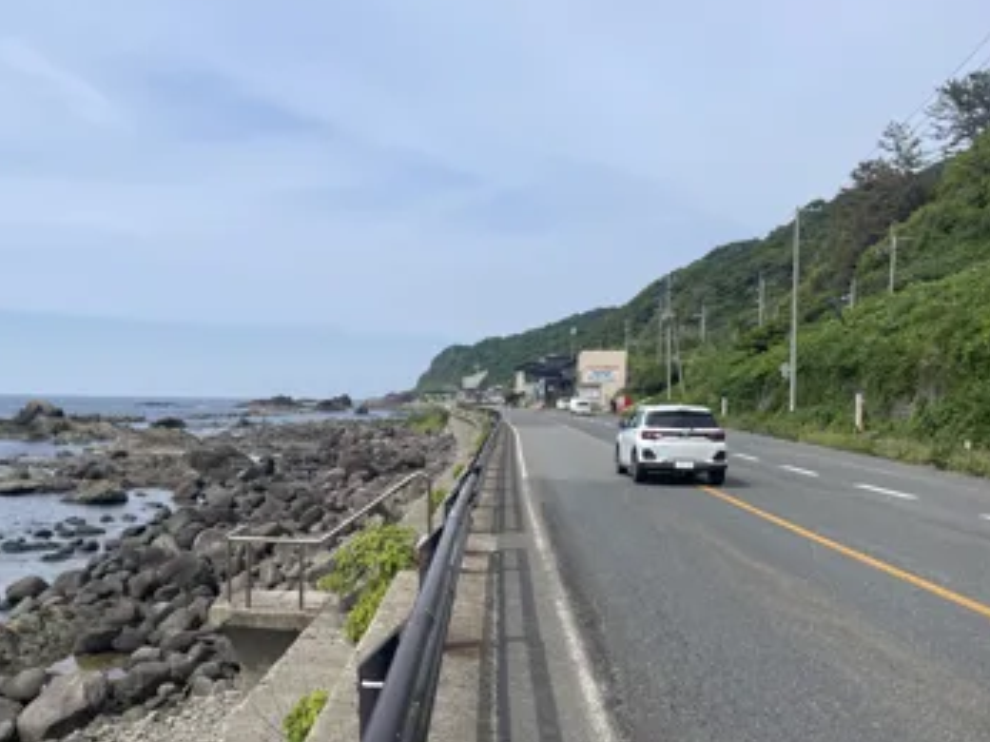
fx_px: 1029
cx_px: 340
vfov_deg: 39.3
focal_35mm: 36
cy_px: 468
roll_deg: -0.1
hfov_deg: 50.5
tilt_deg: -3.4
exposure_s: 1/3125
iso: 32
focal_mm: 4.2
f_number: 1.6
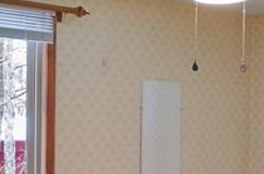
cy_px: 129
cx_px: 180
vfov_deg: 18.5
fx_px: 534
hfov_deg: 27.6
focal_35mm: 73
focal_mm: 10
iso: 400
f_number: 4.5
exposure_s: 1/80
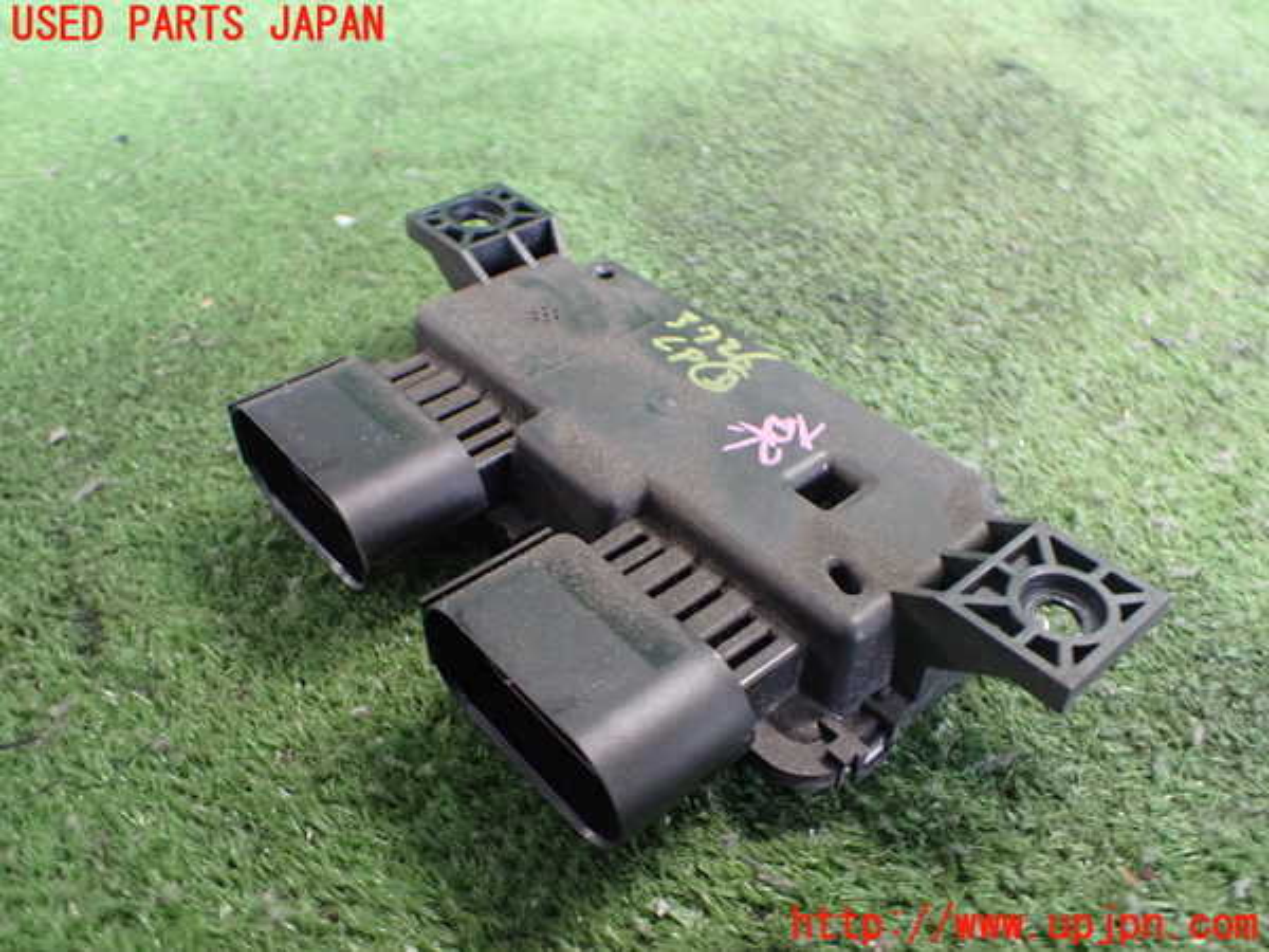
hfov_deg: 60.0
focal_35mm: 30
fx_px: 1100
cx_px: 634
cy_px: 476
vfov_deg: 46.8
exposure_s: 1/30
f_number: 2.3
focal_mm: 5.4
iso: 800
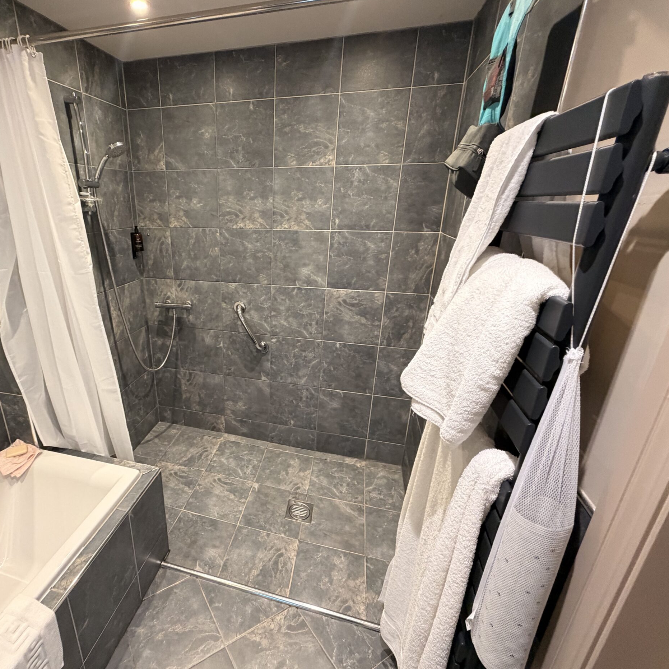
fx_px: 372
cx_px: 250
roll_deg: +0.5
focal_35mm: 17
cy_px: 331
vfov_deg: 84.0
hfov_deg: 82.4
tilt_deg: -19.5
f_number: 2.2
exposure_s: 1/50
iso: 320
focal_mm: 2.22
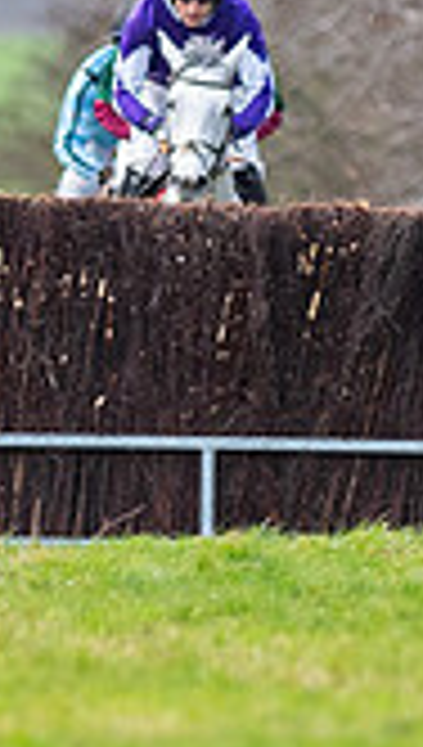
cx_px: 615
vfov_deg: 0.9
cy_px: 152
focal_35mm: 2365
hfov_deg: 0.5
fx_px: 46920
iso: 1000
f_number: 4
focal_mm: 300
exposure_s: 1/1250
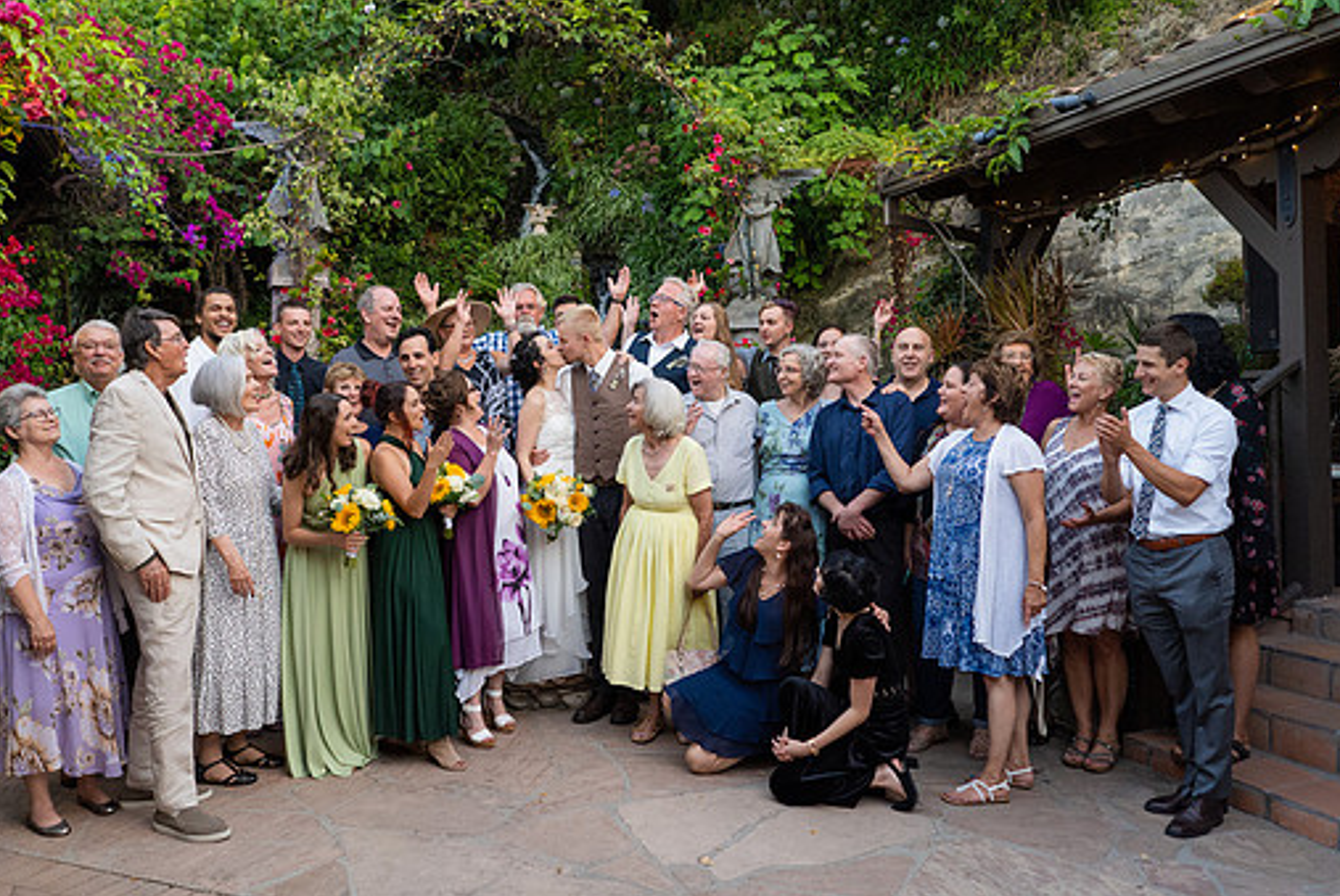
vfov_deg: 41.2
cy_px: 437
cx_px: 658
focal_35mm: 32
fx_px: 1192
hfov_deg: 58.7
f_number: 3.2
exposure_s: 1/500
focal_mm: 28
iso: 500
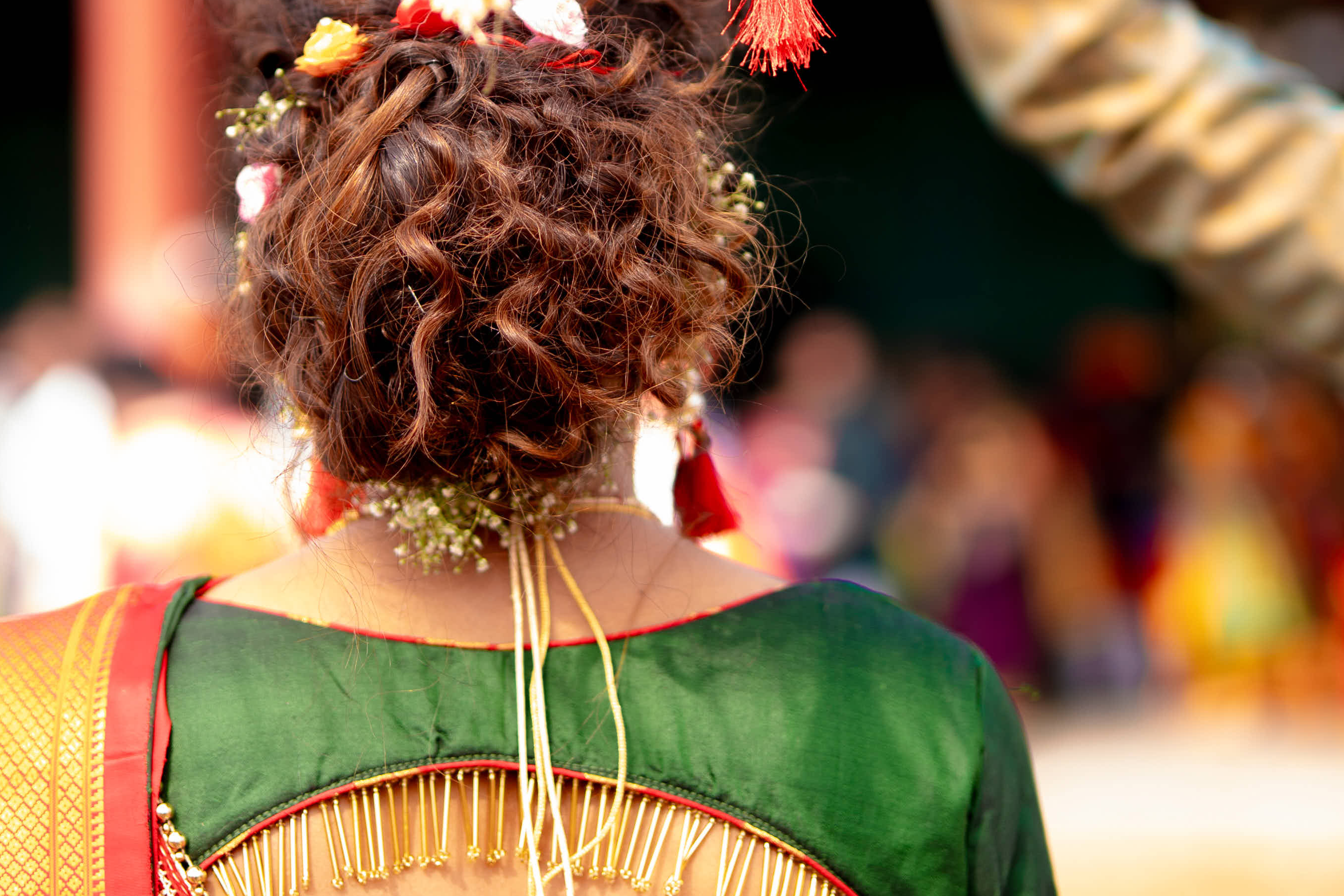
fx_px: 4144
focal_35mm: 111
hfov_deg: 18.4
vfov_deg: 12.3
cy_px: 227
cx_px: 548
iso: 64
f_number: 1.4
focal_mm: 50
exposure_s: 1/1000
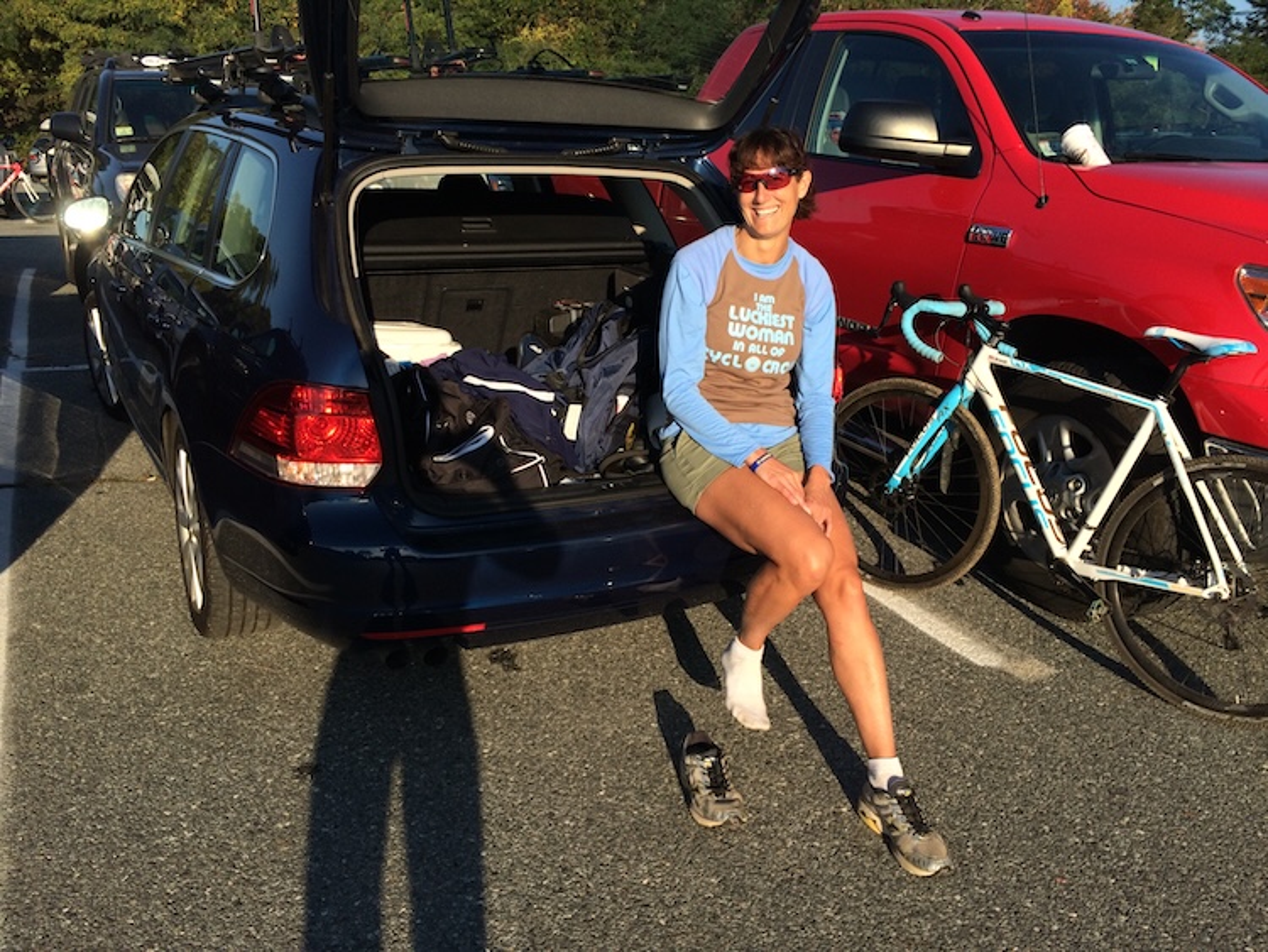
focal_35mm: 29
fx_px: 1063
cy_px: 476
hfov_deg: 61.6
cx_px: 634
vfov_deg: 48.3
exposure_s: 1/1786
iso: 32
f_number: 2.2
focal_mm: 4.15
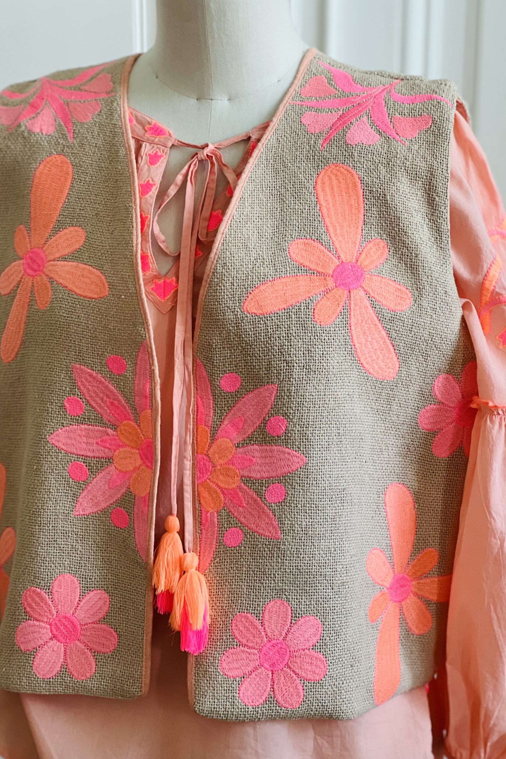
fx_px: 1708
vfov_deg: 25.1
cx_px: 264
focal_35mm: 81
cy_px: 378
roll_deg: -0.5
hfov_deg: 16.9
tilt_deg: -10.9
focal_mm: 9
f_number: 2.8
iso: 160
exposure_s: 1/50
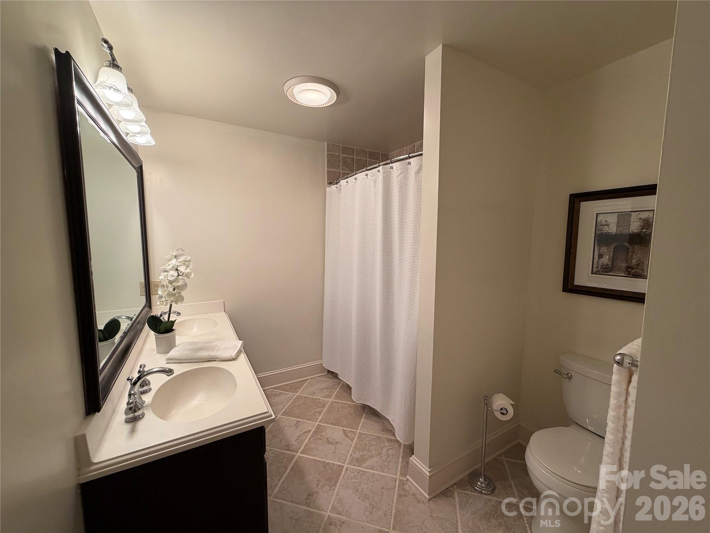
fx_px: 287
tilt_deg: -5.5
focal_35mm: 14
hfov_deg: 102.1
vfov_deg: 85.7
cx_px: 355
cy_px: 266
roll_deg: +0.2
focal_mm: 2.22
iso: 200
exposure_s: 1/60
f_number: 2.2
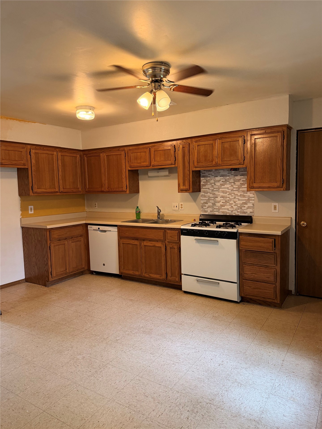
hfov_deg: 56.8
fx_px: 298
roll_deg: +1.3
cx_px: 161
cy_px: 214
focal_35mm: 24
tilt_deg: -6.7
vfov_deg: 71.6
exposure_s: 1/120
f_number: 1.78
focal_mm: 6.76
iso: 320
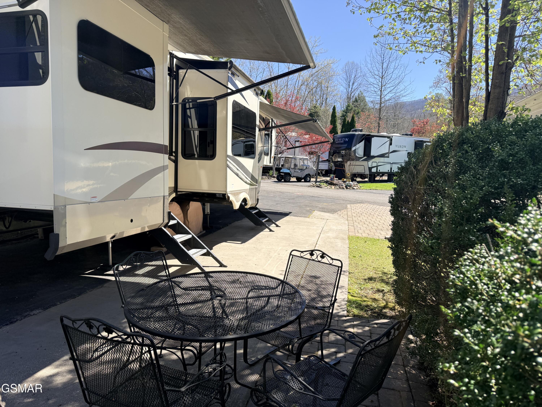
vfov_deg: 56.8
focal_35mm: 24
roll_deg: -1.0
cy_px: 204
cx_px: 271
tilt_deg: -5.8
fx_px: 376
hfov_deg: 71.6
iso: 80
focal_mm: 6.76
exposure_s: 1/2169
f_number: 1.78
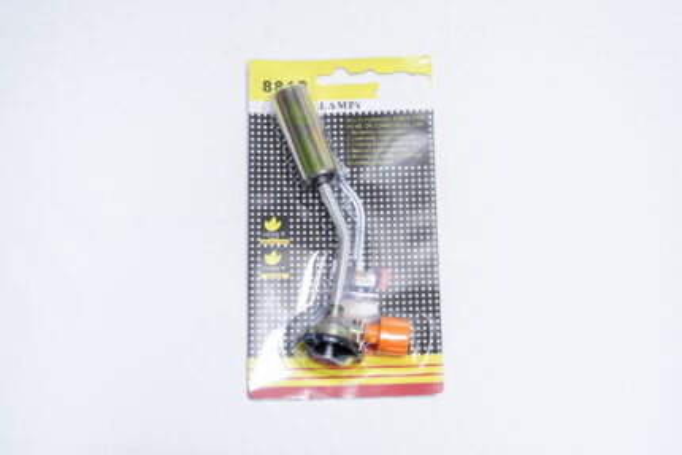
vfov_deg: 20.0
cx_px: 341
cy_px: 228
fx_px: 1289
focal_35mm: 68
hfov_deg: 29.6
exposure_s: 1/200
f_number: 9
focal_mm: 68
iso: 3200
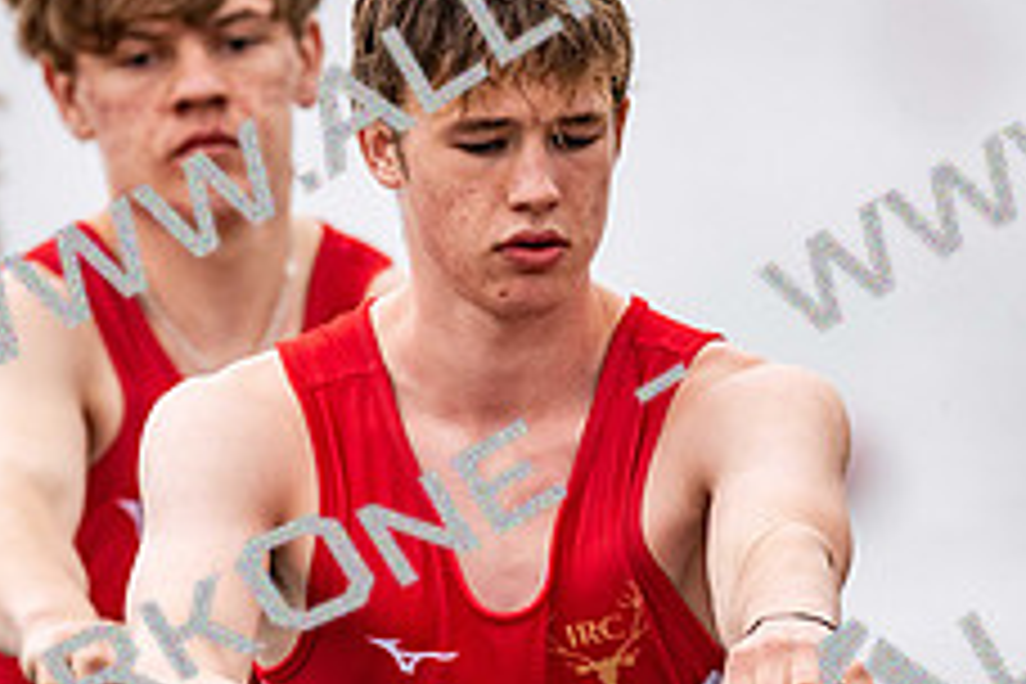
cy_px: 407
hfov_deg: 1.4
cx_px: 432
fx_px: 43516
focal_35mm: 1527
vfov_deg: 0.9
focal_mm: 600
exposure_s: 1/2500
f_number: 4
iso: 800
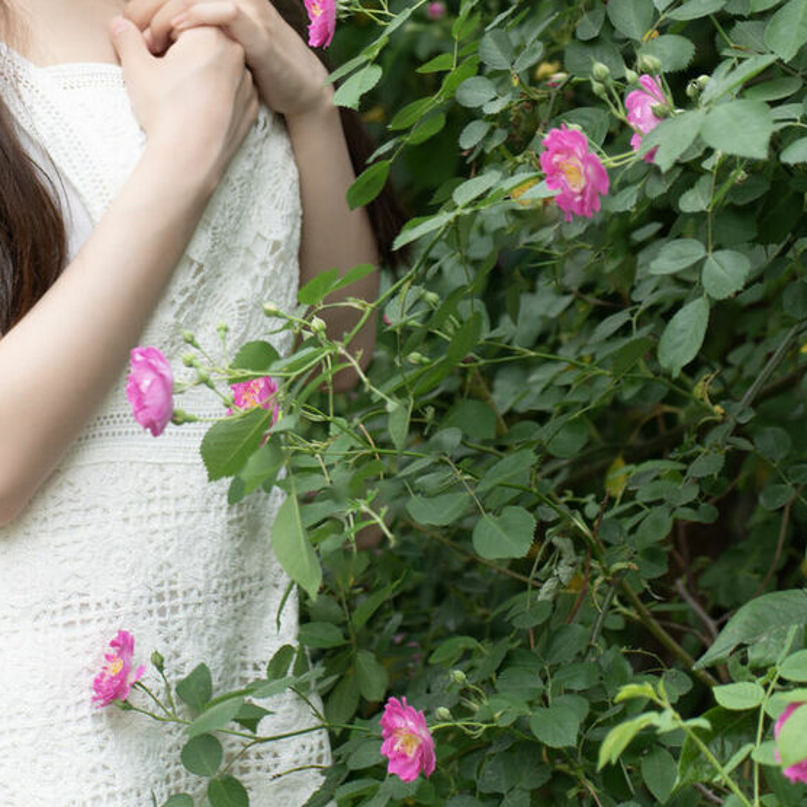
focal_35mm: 166
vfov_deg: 10.4
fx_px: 4378
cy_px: 14
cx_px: 225
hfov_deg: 10.5
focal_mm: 69
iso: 100
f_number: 2.8
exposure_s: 1/200
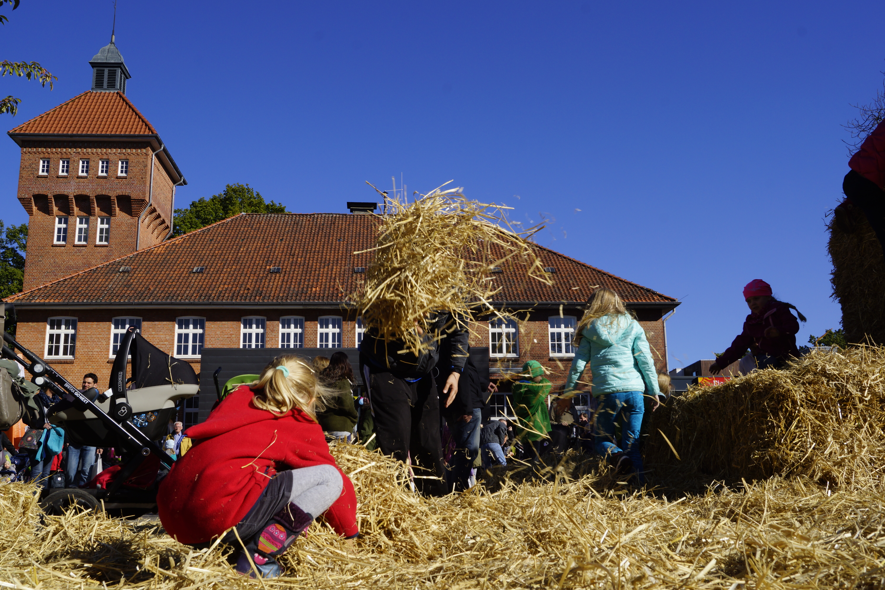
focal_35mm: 36
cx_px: 442
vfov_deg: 36.9
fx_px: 885
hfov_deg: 53.1
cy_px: 295
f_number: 13
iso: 100
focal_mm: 24
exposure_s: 1/160
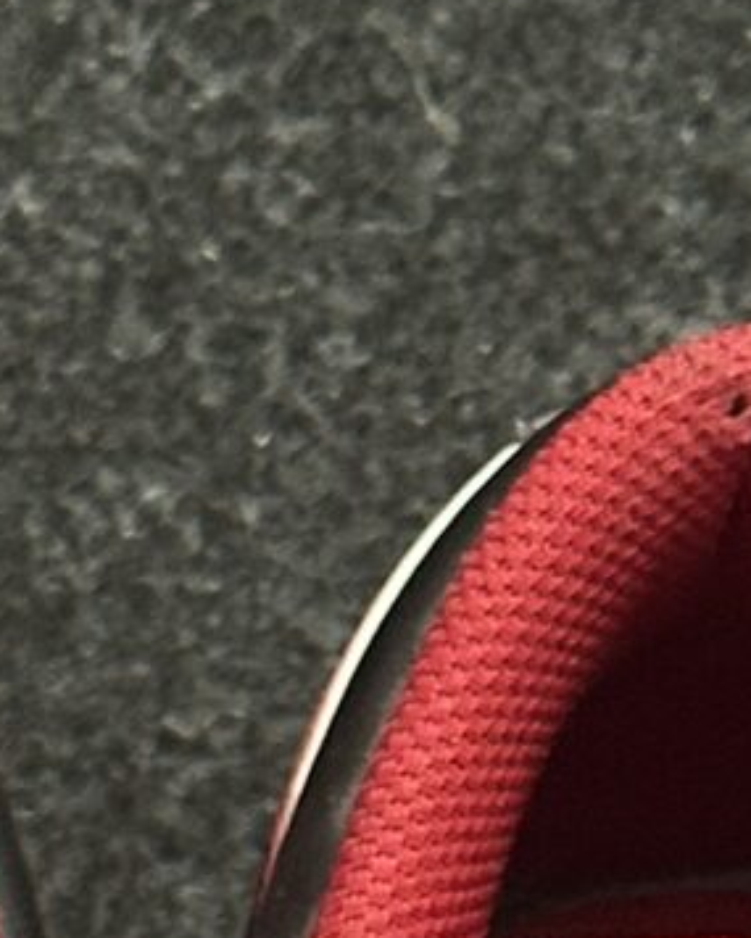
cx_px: -103
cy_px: 2242
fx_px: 9359
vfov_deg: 5.5
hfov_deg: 4.6
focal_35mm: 337
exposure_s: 1/33
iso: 200
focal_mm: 6.86
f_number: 1.78
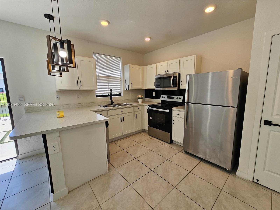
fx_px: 105
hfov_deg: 106.2
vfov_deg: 89.9
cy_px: 105
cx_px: 140
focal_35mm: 13
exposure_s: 1/120
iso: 64
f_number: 2.2
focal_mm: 2.2
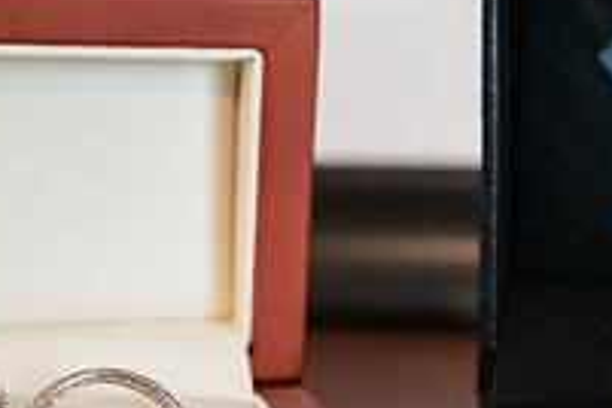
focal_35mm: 88
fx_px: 1496
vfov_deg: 15.5
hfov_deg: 23.1
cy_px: 278
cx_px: 357
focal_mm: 19
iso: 6400
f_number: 3.5
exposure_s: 1/60
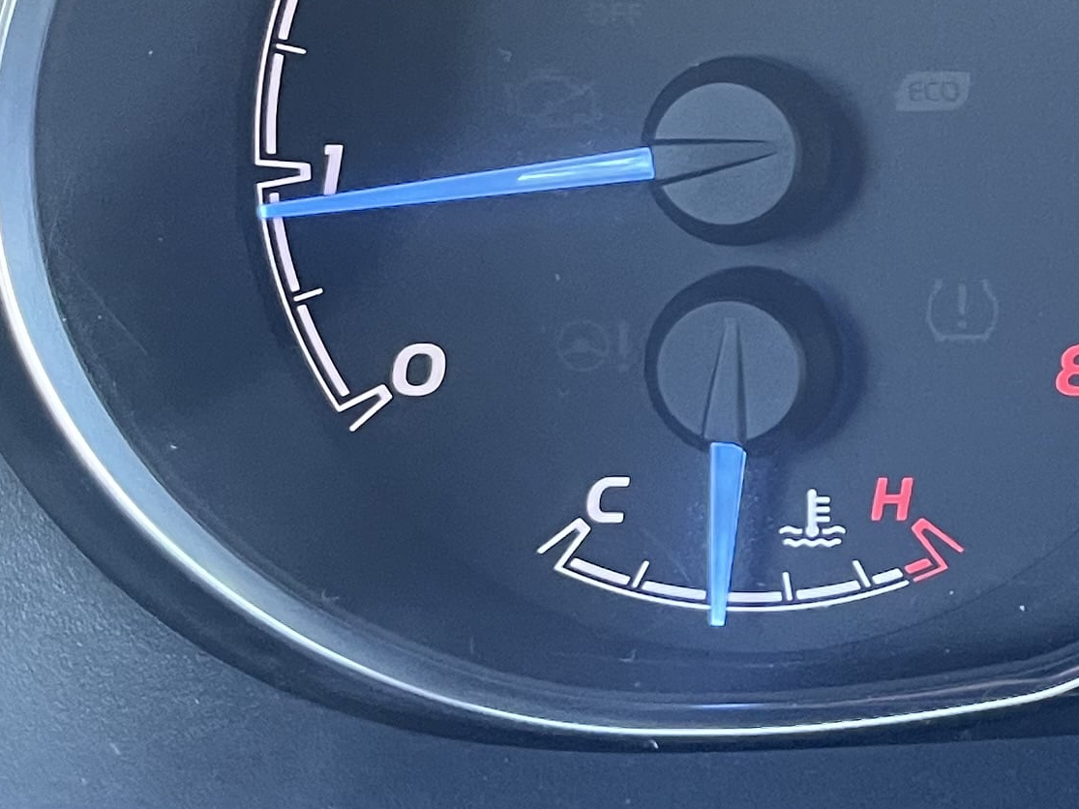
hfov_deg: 18.7
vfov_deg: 15.6
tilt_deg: -26.3
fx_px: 2930
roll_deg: -2.3
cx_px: 1554
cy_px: 124
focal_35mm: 94
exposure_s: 1/60
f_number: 1.6
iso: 250
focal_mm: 5.1
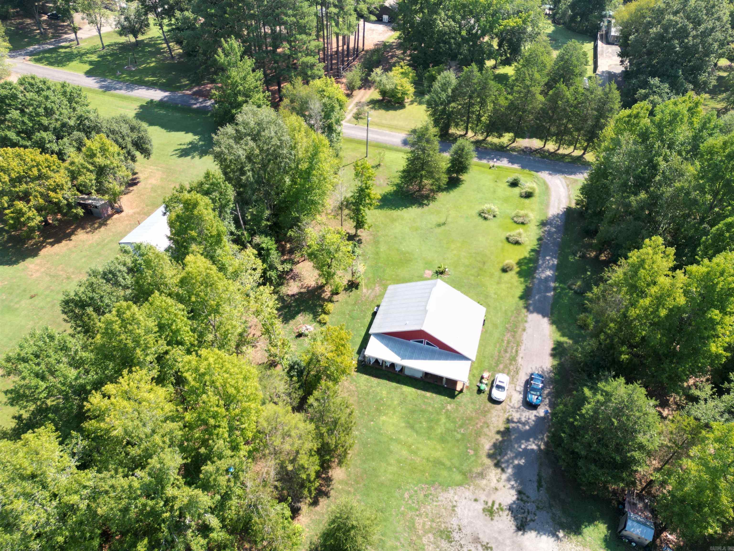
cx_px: 367
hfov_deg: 71.6
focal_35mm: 24
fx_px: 509
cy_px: 276
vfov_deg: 56.8
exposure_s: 1/160
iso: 110
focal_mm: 6.72
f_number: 1.7
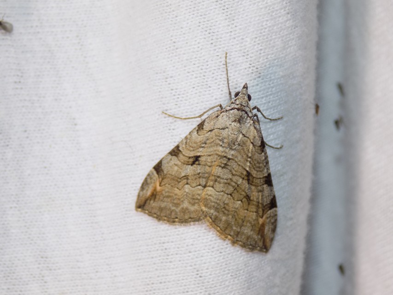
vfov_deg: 12.6
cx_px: 196
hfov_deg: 16.7
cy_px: 148
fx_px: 1340
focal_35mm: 118
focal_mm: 20.9
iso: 100
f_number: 4.8
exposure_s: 1/30
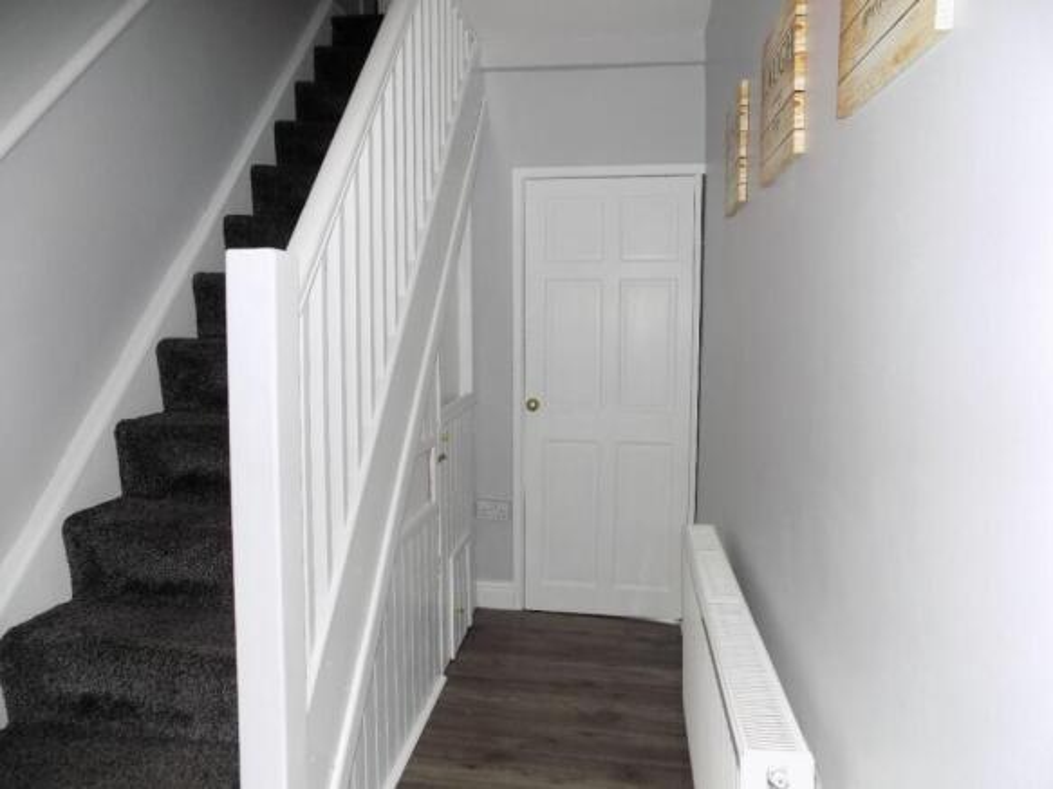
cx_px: 526
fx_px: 700
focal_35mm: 23
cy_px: 394
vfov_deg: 58.9
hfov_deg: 73.9
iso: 200
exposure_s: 1/30
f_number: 3.1
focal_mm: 4
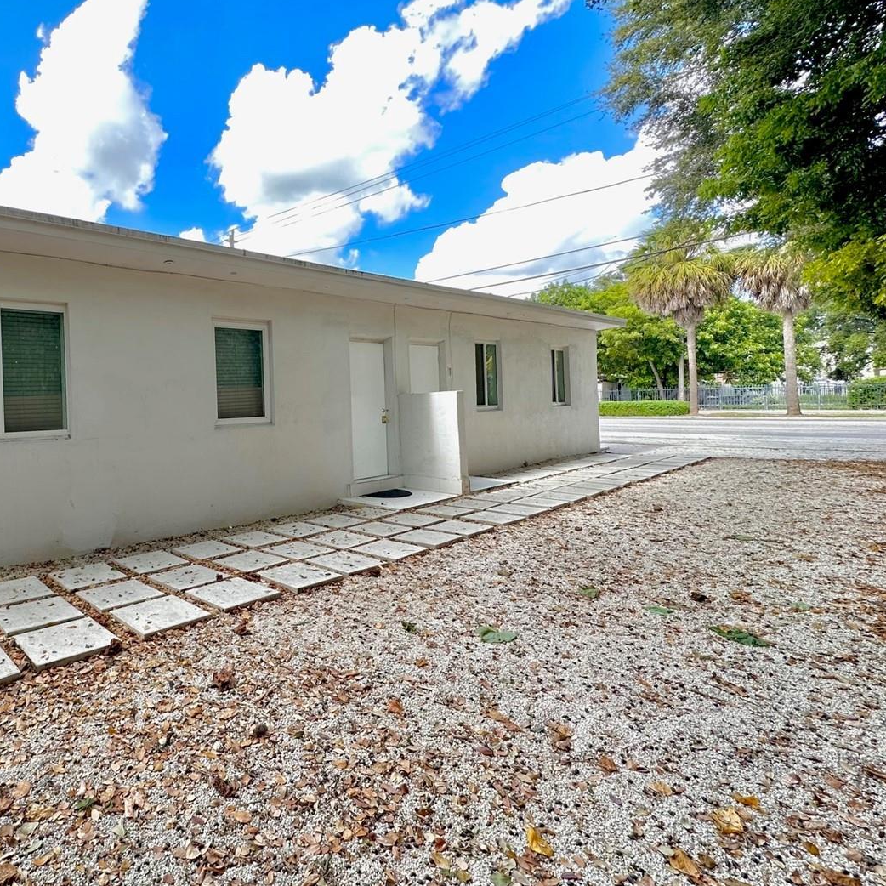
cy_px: 405
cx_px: 221
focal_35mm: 19
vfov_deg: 77.5
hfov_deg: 72.3
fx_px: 550
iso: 40
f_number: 2.2
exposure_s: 1/327
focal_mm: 2.22
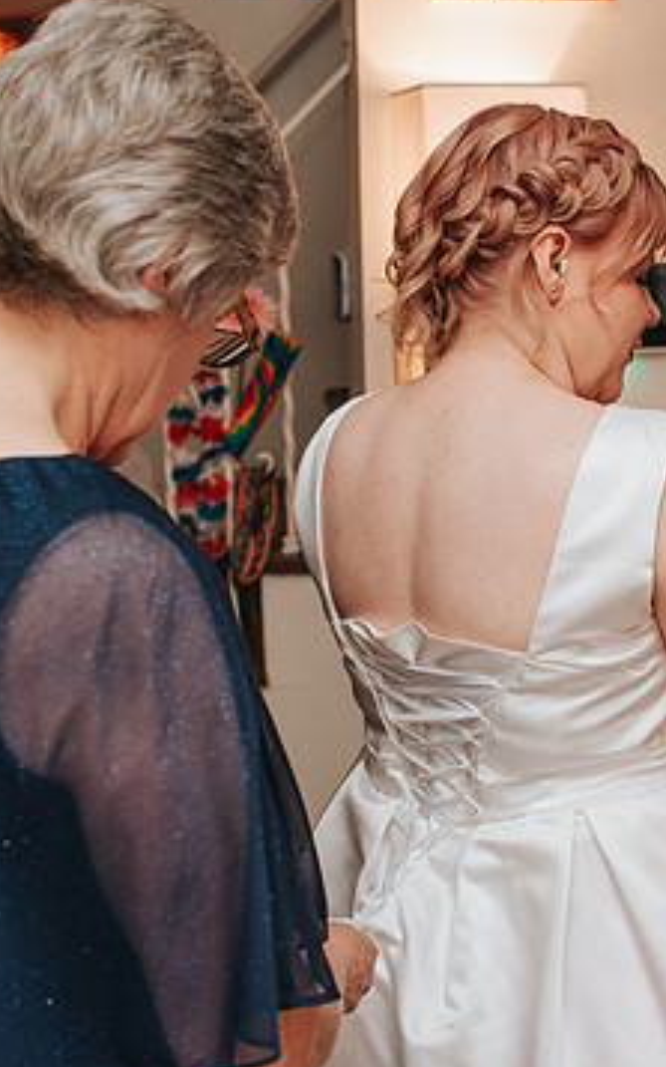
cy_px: 534
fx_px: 1685
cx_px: 532
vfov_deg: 35.1
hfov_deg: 22.1
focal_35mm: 58
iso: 800
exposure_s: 1/160
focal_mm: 35
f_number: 4
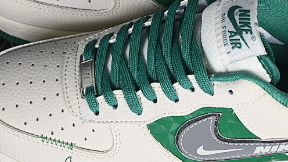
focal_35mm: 171
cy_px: 24
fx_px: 1306
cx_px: 190
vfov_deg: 7.1
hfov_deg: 12.6
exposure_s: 1/80
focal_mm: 50
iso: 160
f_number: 7.1
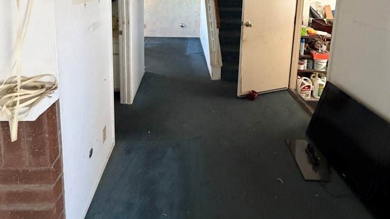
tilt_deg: -7.1
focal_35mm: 21
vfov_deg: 46.2
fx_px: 217
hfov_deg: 83.9
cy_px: 7
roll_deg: -1.7
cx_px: 194
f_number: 2.2
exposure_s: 1/60
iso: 500
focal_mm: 2.22
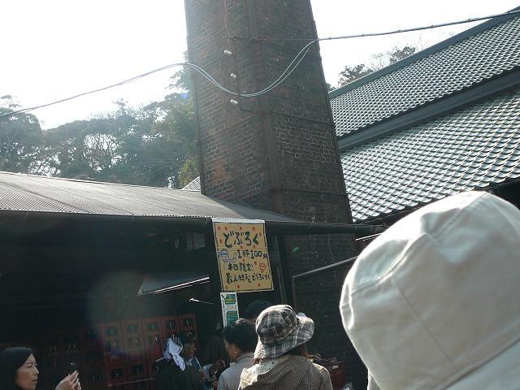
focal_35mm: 45
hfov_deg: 42.1
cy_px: 195
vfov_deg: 32.2
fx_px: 676
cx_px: 260
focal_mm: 6.7
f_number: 3.2
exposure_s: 1/500
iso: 80
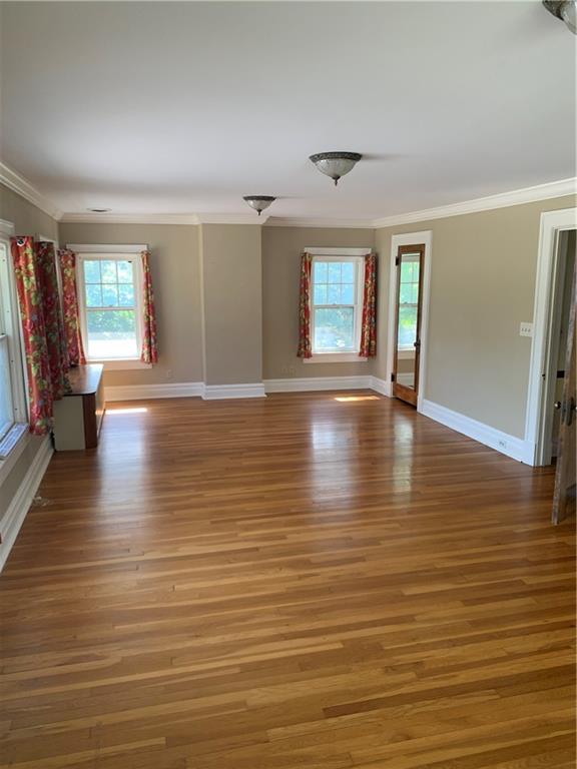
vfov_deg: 67.3
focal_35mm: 26
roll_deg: +1.1
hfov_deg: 53.1
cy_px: 384
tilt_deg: -9.0
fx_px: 578
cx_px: 288
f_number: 1.8
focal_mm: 4.25
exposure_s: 1/82
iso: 100
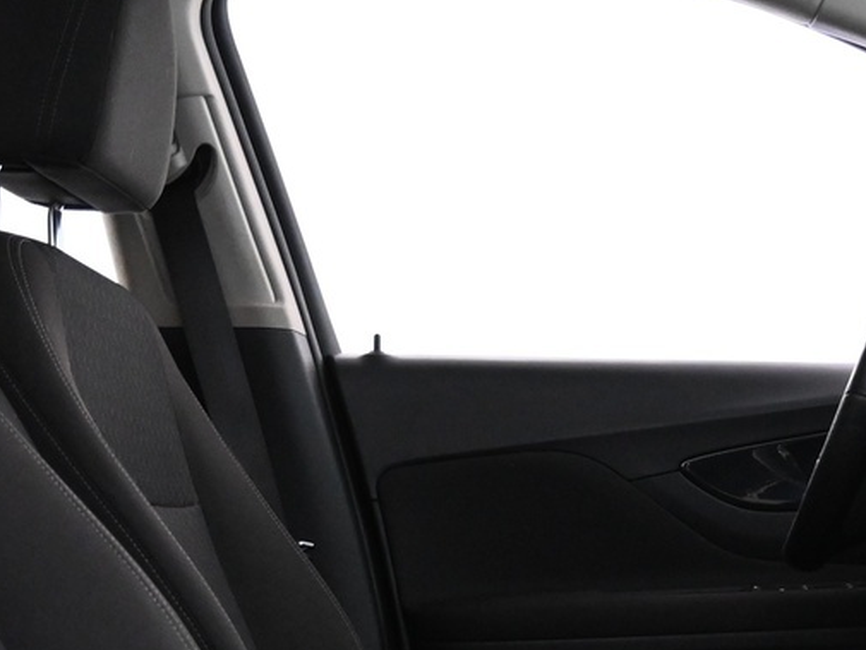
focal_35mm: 74
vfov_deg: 19.7
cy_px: 530
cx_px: 573
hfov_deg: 26.2
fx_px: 1852
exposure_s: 1/25
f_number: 3.5
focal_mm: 16
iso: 2500
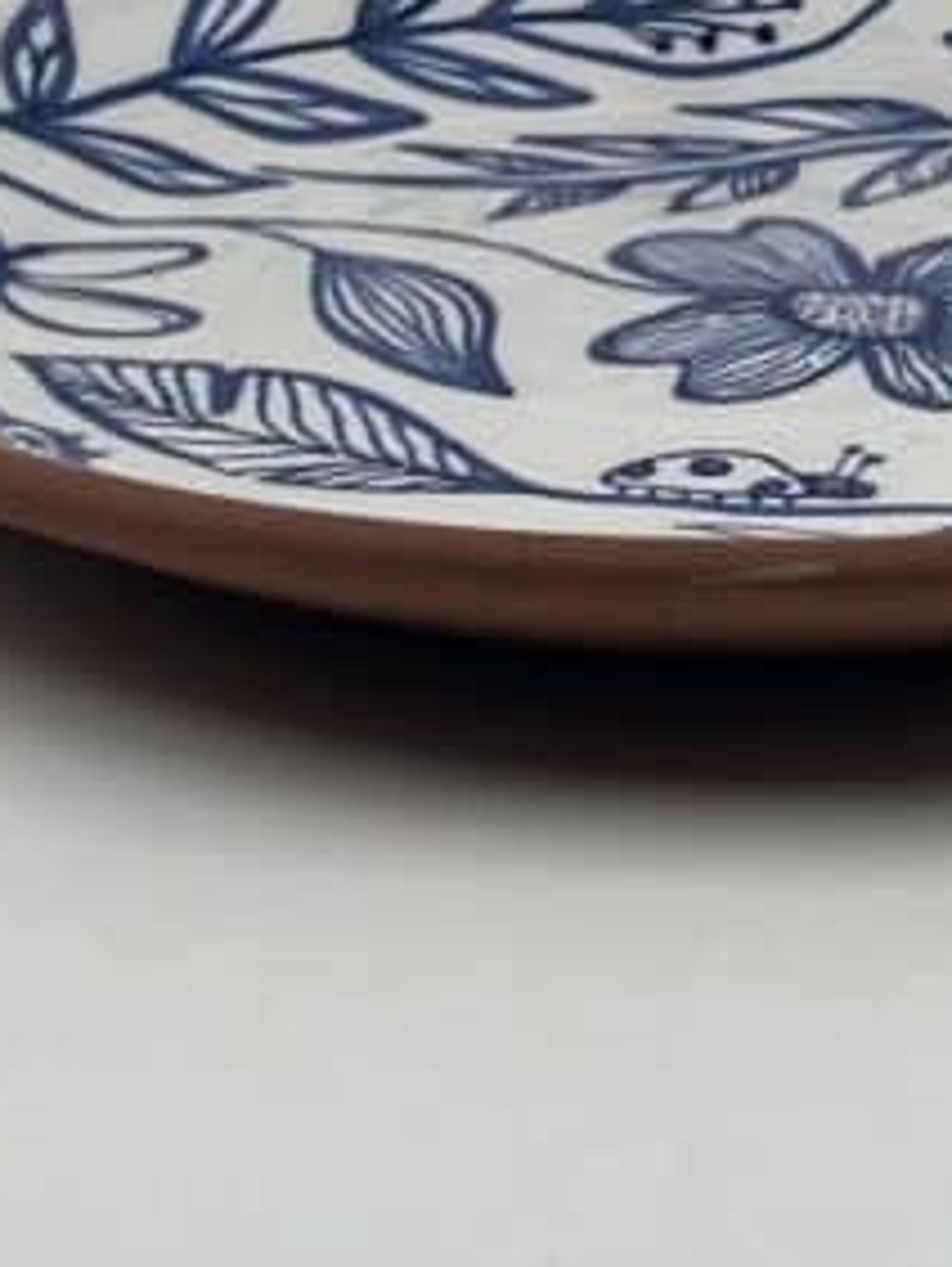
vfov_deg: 14.3
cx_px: 710
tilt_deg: -17.6
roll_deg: -1.8
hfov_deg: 10.9
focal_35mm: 136
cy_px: 63
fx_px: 4979
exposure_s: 1/714
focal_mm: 6.86
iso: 64
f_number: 1.78
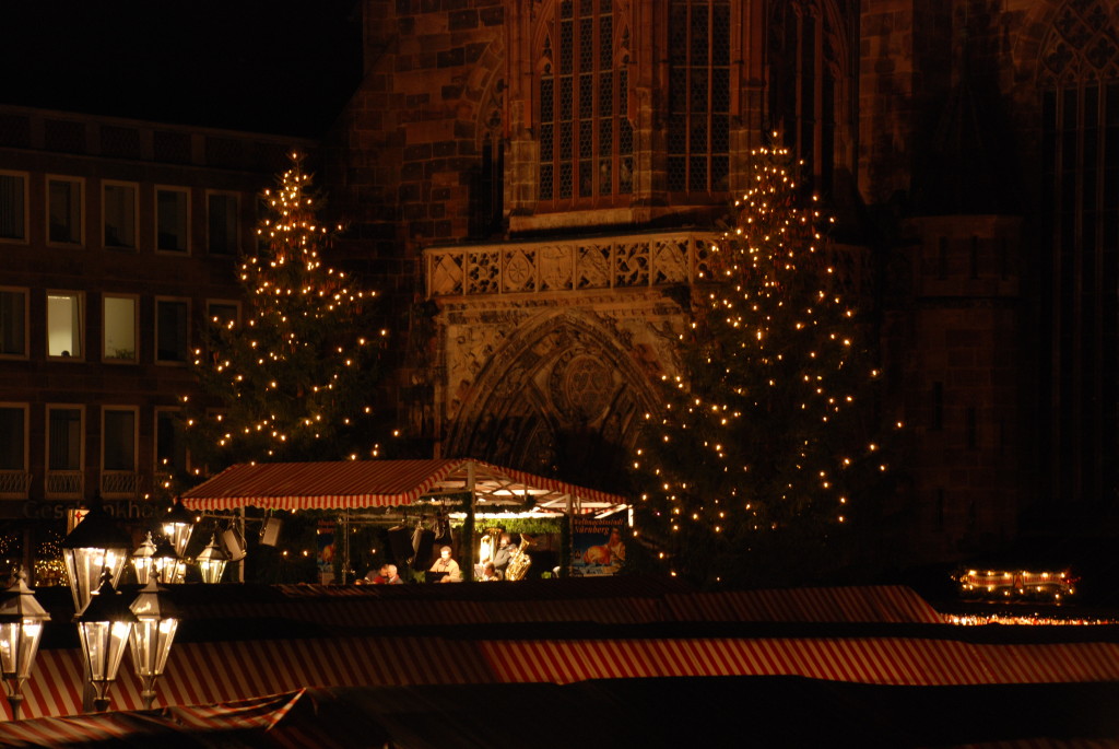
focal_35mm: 105
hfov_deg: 19.4
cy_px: 374
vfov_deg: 13.1
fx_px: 3267
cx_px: 560
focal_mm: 70
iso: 400
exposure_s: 1/6
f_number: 5.6
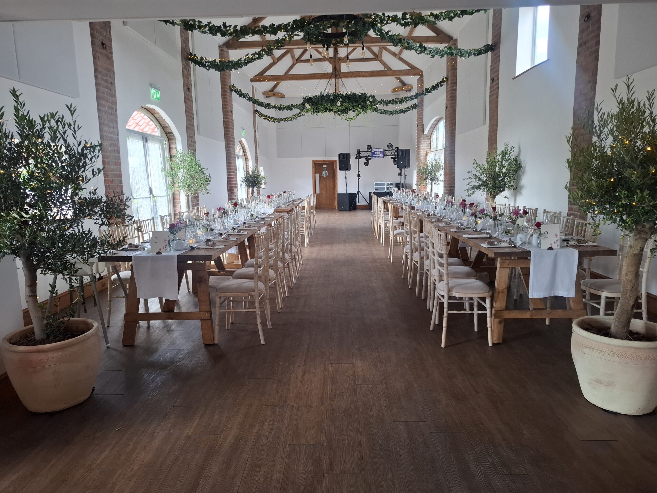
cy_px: 246
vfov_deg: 58.9
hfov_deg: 73.9
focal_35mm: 23
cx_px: 328
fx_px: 437
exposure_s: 1/100
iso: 250
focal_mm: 5.54
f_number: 1.8
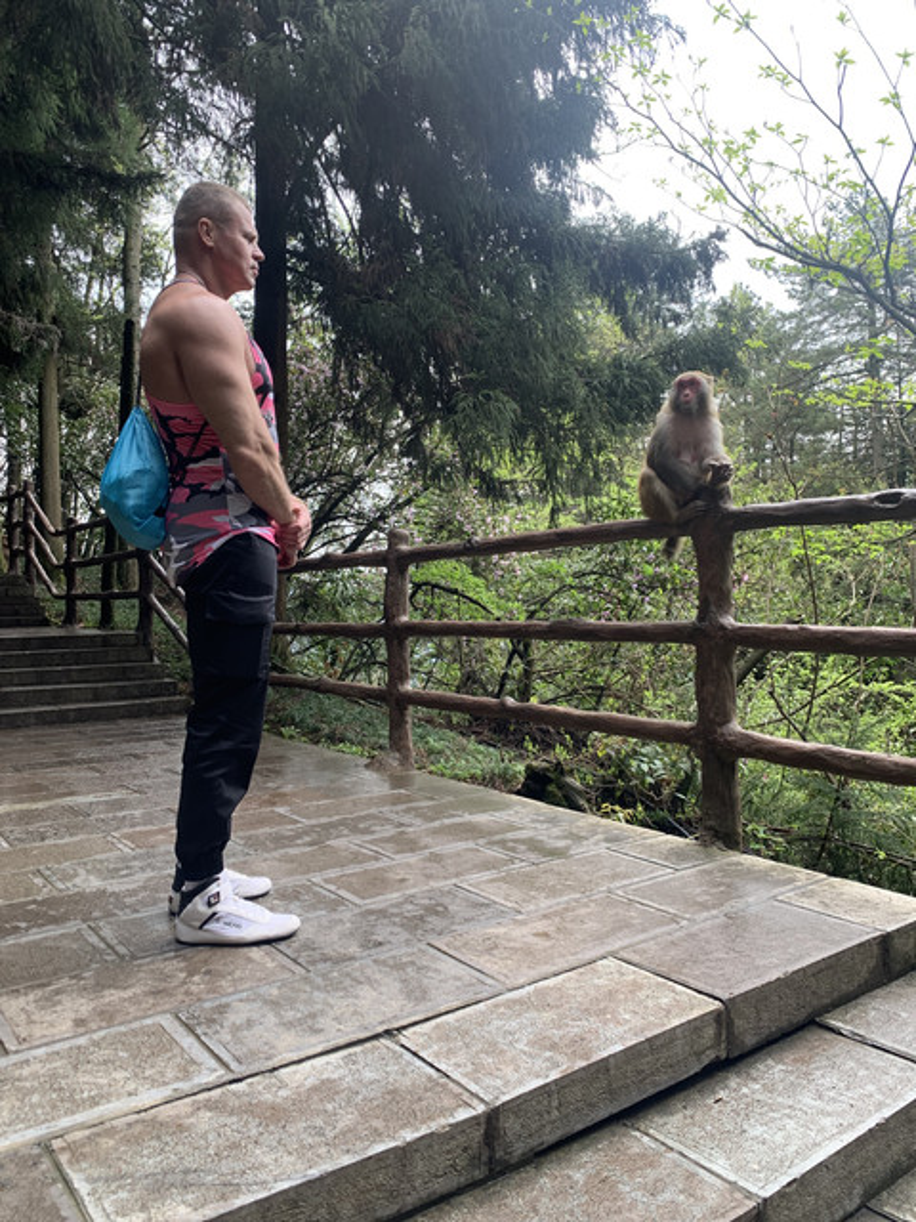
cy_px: 611
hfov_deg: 53.1
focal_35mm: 26
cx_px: 458
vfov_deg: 67.3
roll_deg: +2.2
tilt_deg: +3.5
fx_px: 917
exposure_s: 1/141
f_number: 1.8
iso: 25
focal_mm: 4.25
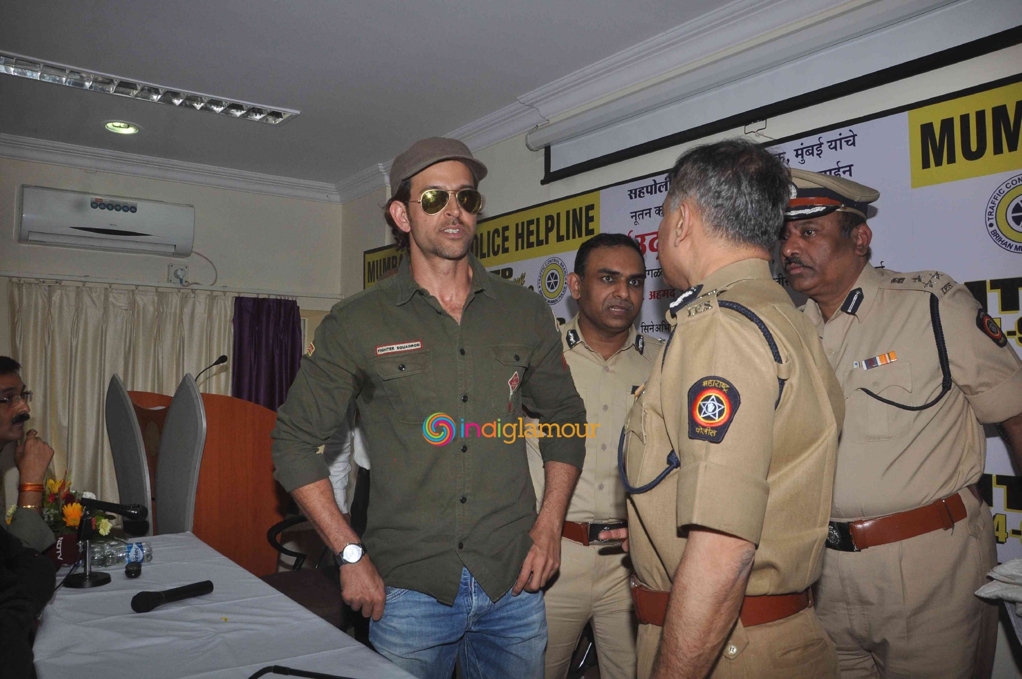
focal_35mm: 27
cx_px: 511
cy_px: 340
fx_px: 766
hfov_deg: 67.4
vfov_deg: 47.8
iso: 640
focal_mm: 18
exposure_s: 1/200
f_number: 10
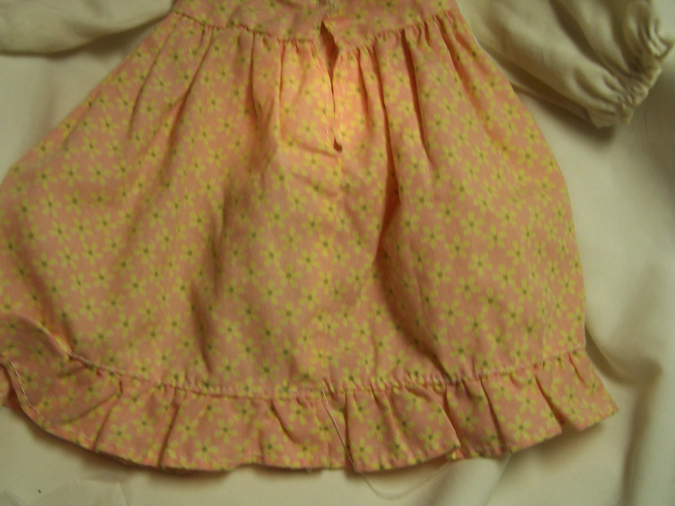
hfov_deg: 50.1
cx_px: 338
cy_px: 253
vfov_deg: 38.7
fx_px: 721
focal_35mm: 37
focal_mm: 5.6
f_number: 2.8
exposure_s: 1/90
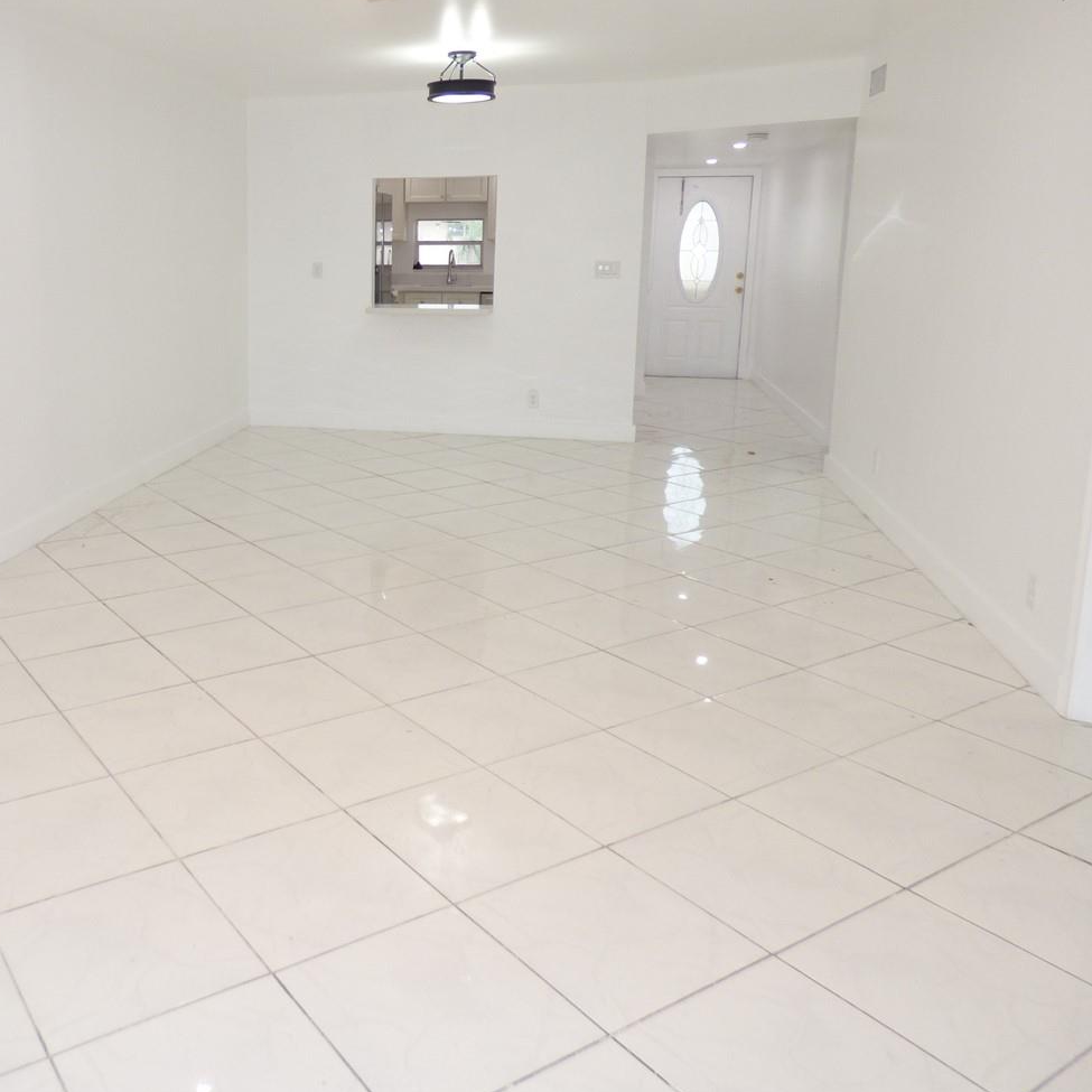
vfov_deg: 55.2
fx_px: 1035
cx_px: 269
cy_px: 433
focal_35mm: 29
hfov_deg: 53.1
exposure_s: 1/50
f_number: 2.8
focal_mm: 3.58
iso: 100
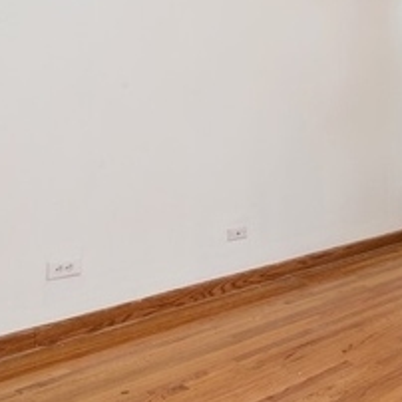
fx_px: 565
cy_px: 81
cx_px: 486
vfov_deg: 37.8
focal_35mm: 43
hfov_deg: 32.3
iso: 320
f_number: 11
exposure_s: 1/8
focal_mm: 16
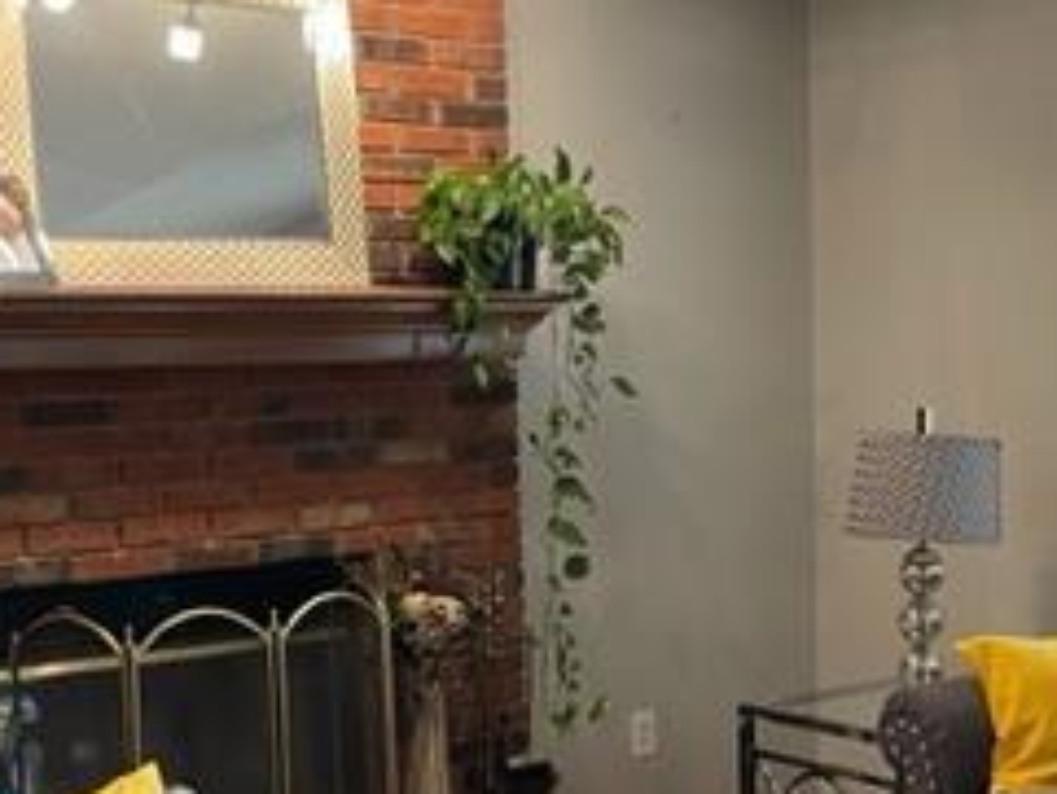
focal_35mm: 69
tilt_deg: -6.7
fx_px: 2108
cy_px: 562
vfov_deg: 21.2
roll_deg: +1.7
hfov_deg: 27.9
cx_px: 750
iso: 160
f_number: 1.6
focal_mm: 4.2
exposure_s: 1/60
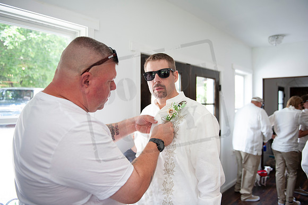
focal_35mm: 27
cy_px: 102
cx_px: 154
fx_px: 231
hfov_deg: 67.4
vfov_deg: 47.9
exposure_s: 1/200
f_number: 2.8
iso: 400
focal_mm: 27
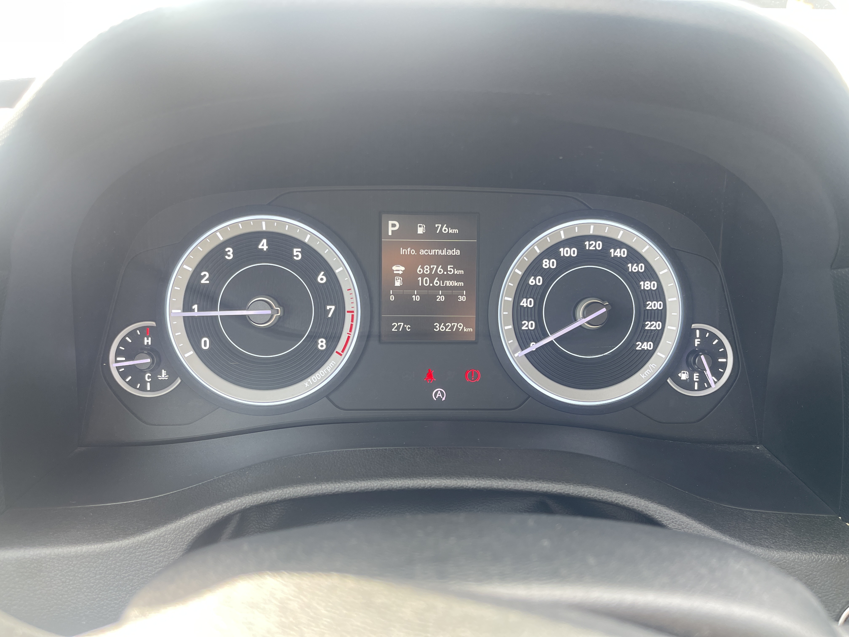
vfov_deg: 54.9
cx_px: 424
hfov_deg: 69.4
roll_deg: -1.8
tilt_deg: -26.1
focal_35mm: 25
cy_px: 318
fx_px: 613
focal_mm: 5.1
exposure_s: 1/121
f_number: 1.6
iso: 125
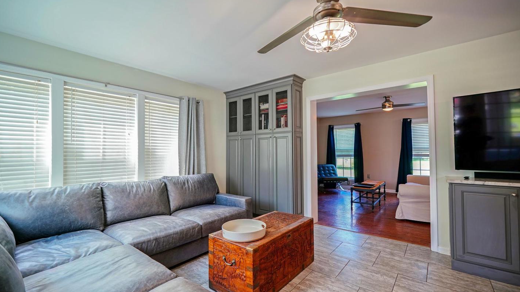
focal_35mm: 16
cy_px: 149
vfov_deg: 67.1
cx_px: 261
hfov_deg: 99.4
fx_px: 221
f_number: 2.8
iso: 200
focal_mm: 10
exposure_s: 1/30
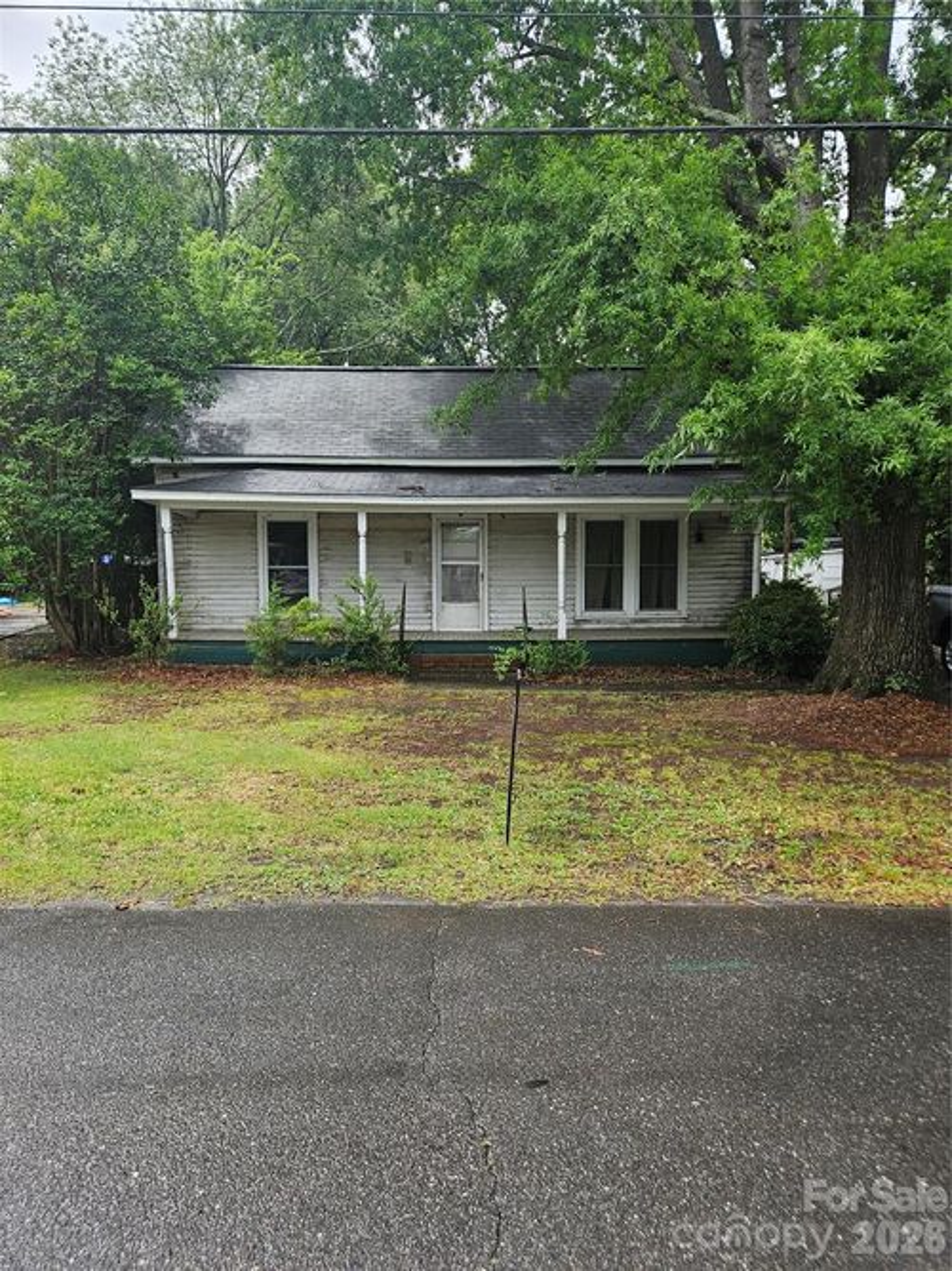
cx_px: 476
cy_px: 636
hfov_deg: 58.9
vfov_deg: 73.9
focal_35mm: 23
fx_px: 844
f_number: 1.8
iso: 25
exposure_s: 1/345
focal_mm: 5.4
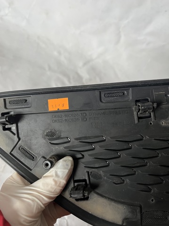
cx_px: 84
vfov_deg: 67.4
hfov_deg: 53.0
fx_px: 170
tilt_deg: -55.5
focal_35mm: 26
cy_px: 113
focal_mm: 5.1
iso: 160
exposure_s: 1/60
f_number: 1.6
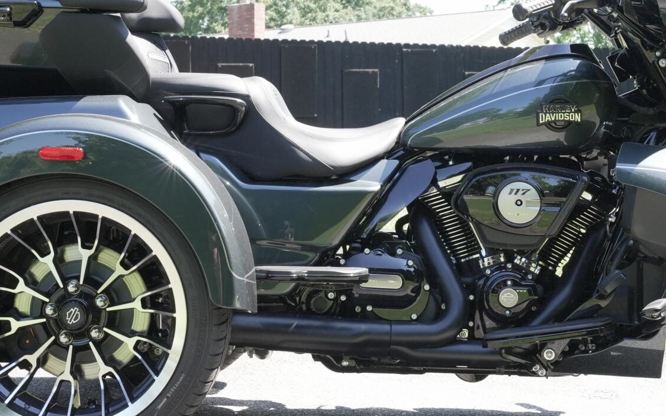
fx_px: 1579
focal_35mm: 87
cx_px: 378
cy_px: 111
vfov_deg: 15.0
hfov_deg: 23.8
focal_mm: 48
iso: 1250
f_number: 11
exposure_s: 1/160
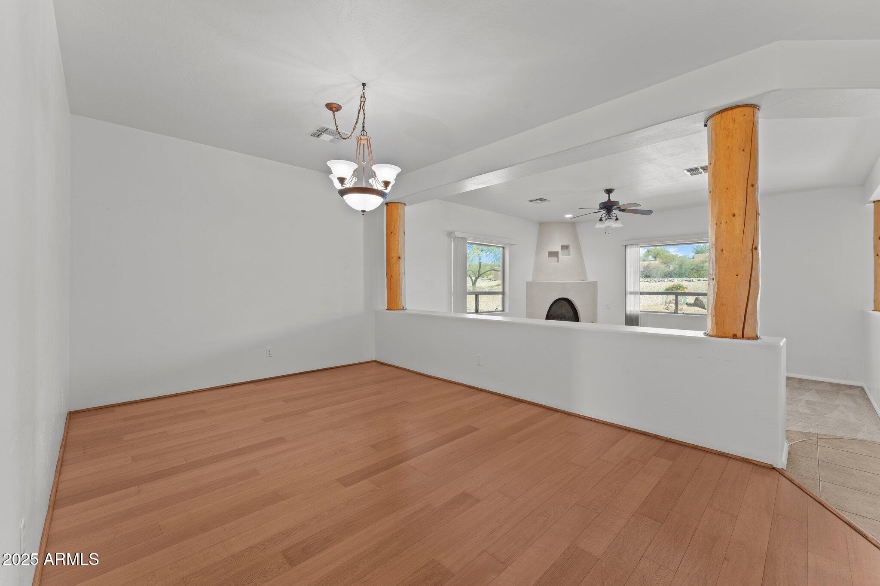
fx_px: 342
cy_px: 293
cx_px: 440
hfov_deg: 104.3
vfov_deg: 81.2
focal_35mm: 14
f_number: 8
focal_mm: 14
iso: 160
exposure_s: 1
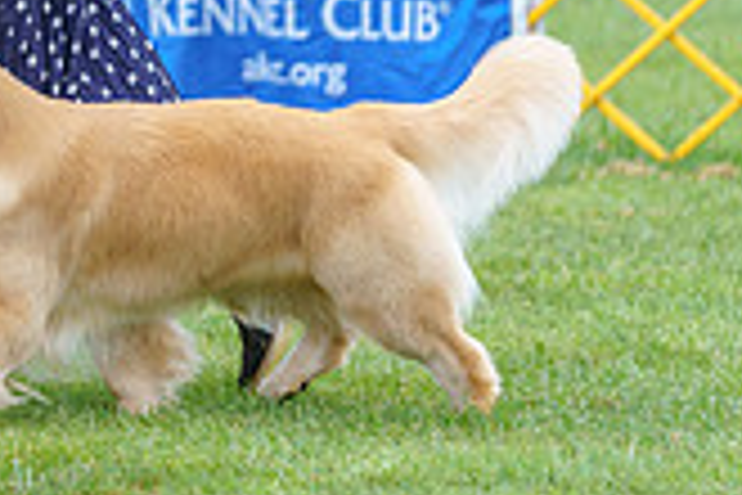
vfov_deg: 2.5
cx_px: -112
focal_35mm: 546
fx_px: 11253
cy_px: -245
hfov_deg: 3.8
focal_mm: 155
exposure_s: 1/640
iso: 640
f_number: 2.8
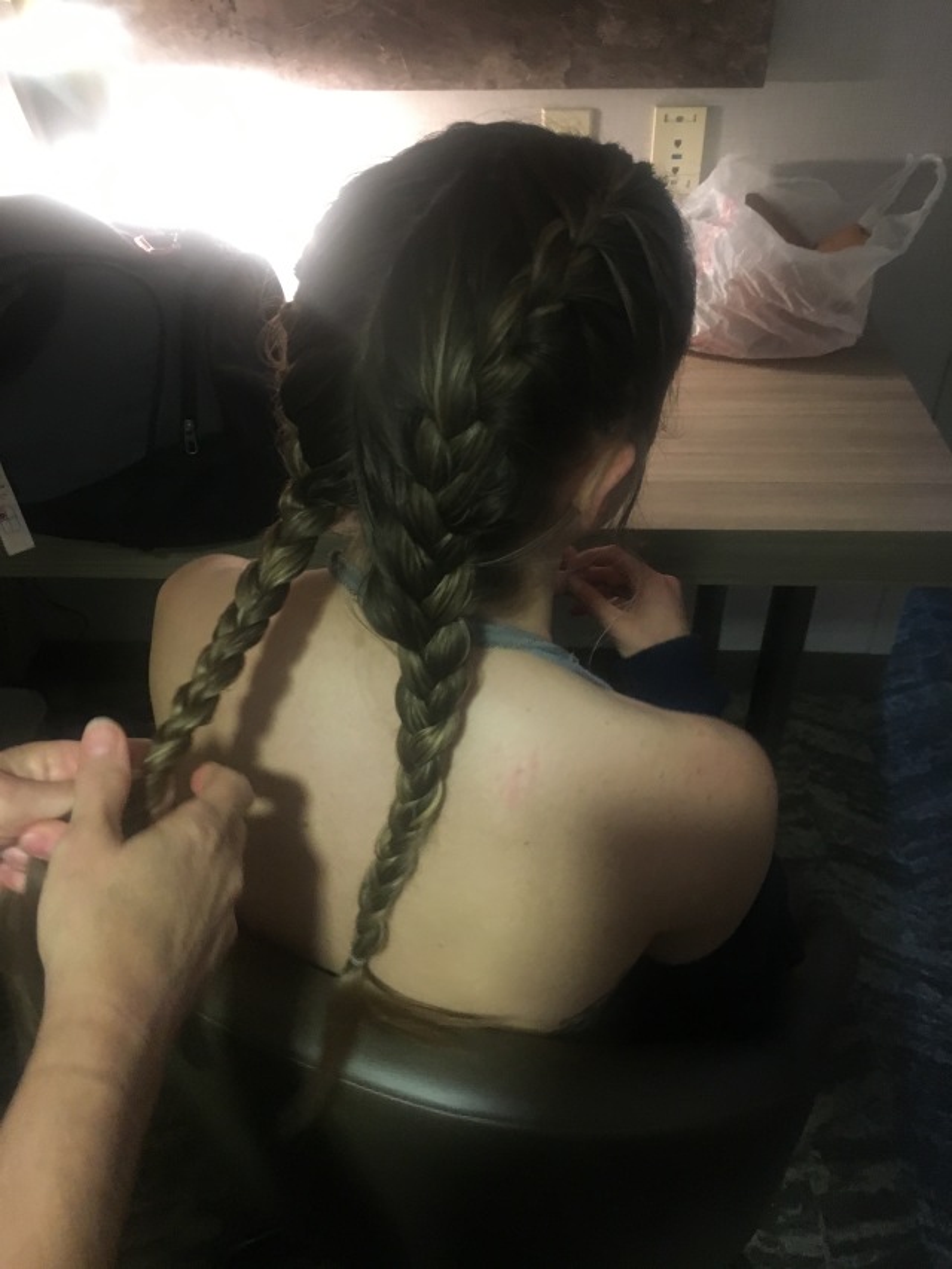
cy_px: 634
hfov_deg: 48.2
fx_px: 1063
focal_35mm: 29
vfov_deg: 61.7
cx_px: 476
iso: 200
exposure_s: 1/15
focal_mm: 4.15
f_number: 2.2
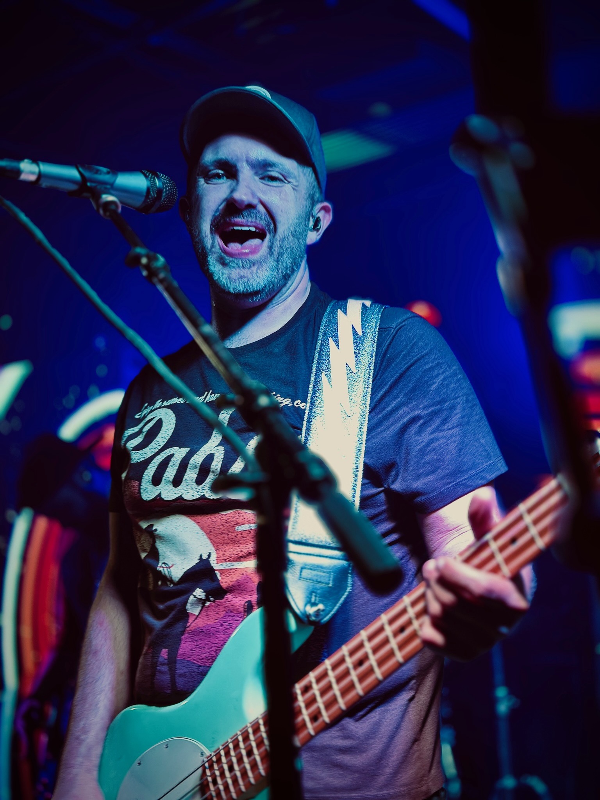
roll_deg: +2.2
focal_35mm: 48
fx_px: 1109
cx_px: 300
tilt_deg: +8.9
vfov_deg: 39.7
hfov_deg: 30.3
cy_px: 400
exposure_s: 1/60
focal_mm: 6.86
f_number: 1.78
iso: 80
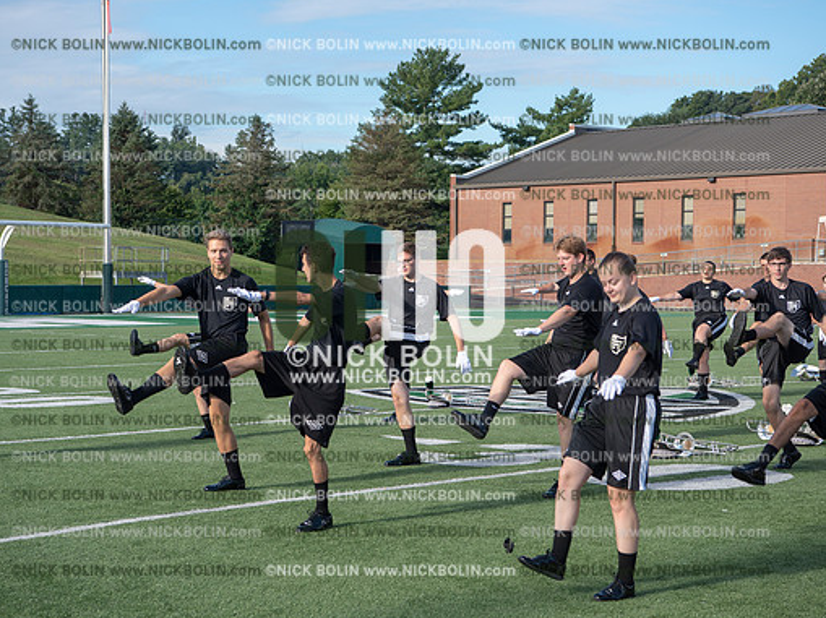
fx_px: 1621
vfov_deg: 21.6
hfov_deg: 28.6
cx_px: 389
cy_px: 307
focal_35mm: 68
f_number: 5.6
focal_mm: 62
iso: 100
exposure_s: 1/400
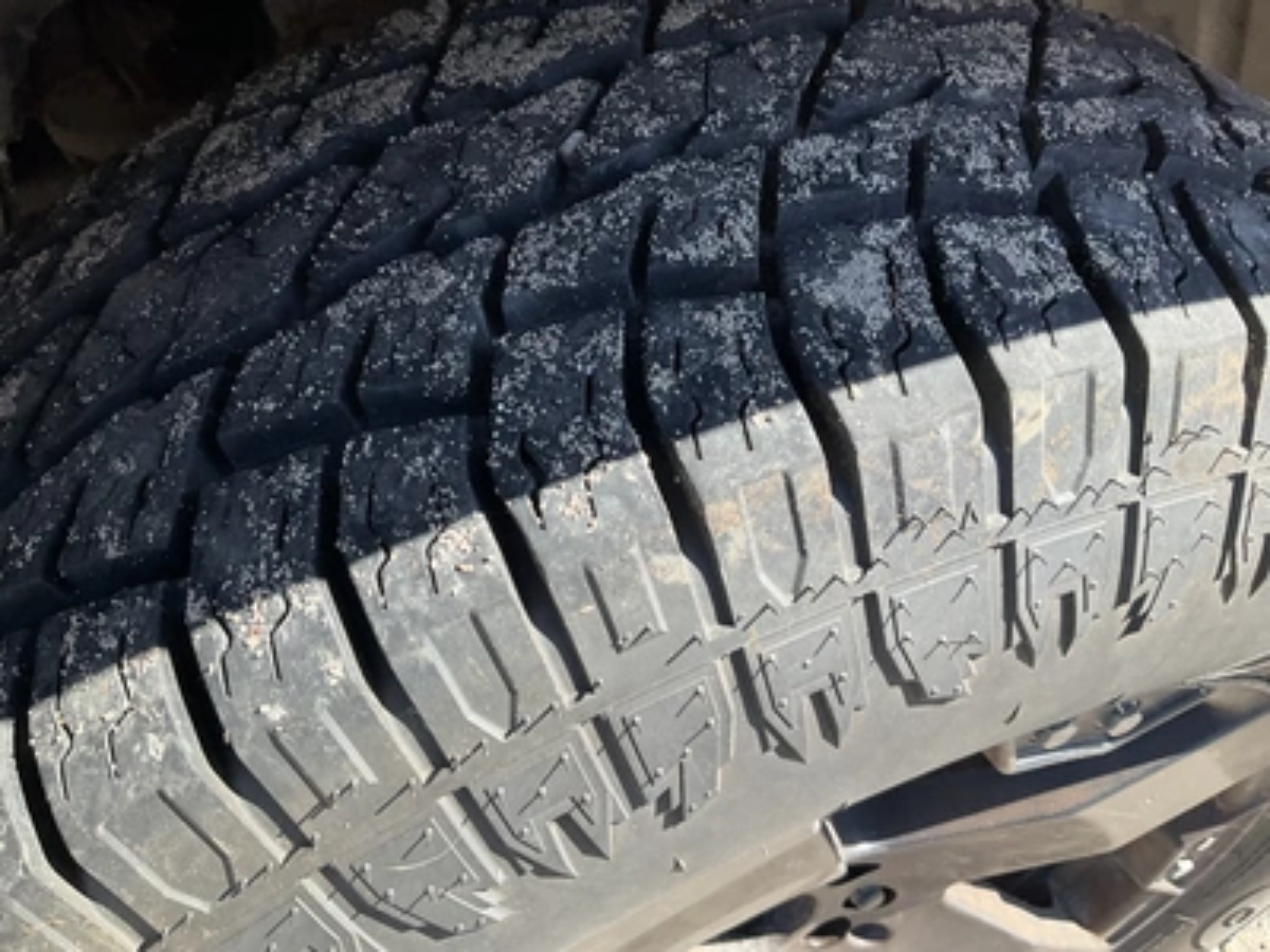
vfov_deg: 48.2
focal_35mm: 29
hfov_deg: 61.7
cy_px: 476
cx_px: 635
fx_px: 1064
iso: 25
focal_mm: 3
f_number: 1.8
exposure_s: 1/266
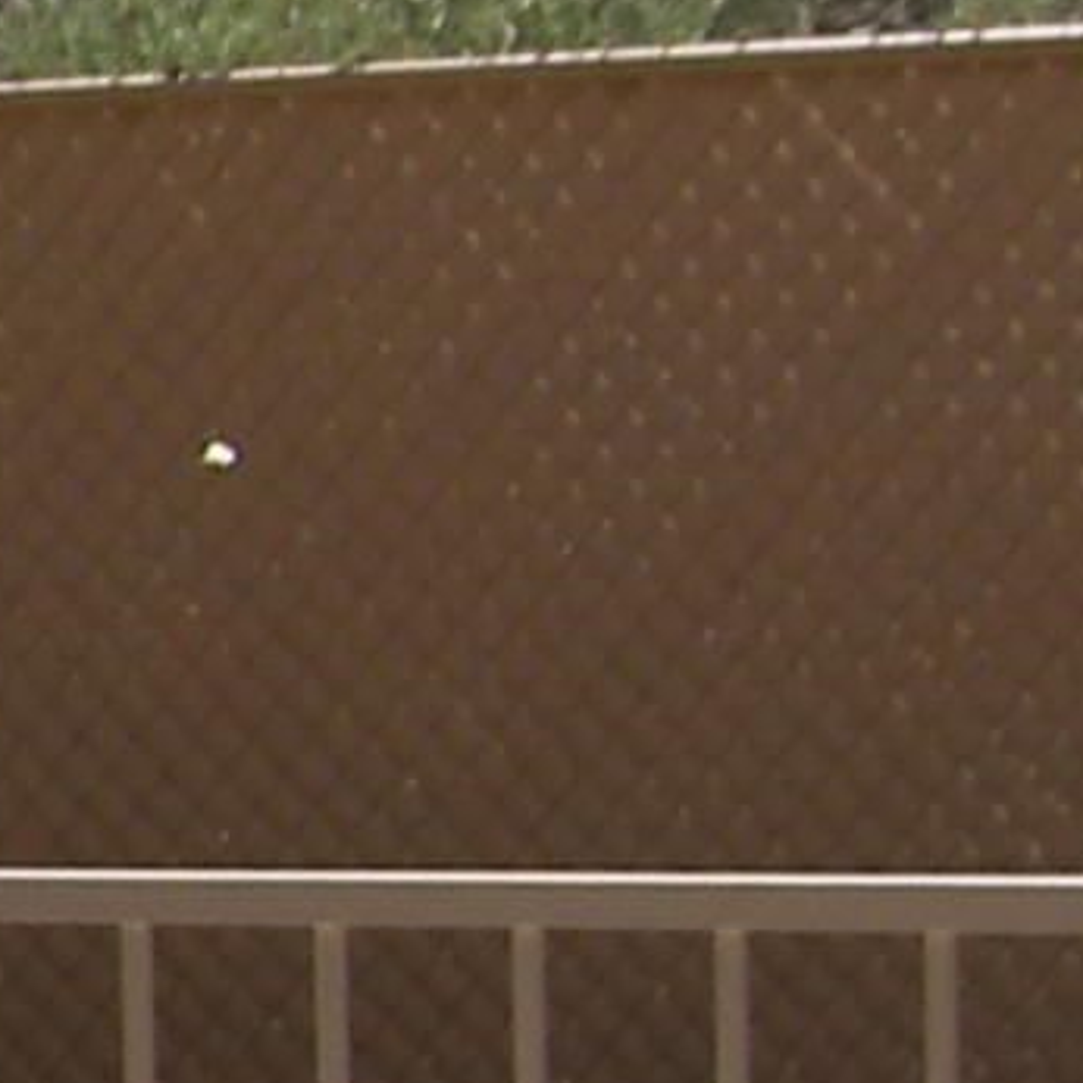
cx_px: -2063
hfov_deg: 6.4
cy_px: 1346
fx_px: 8955
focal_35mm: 253
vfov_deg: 6.9
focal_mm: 6.9
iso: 50
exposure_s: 1/1000
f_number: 3.2
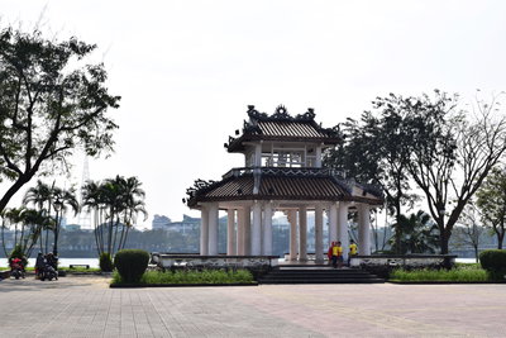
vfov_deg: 28.1
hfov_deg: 41.1
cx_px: 253
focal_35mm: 48
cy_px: 169
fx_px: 675
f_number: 11
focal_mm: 32
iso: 200
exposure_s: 1/500
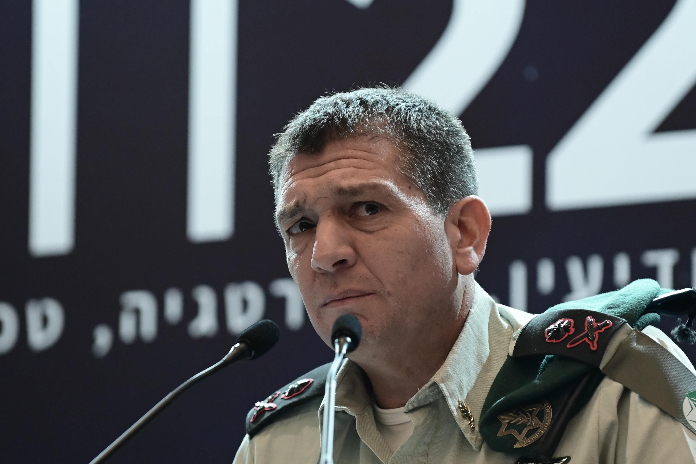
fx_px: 5800
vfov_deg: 4.6
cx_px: 348
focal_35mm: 300
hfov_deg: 6.9
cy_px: 232
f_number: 3.5
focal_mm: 200
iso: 4000
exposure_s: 1/320
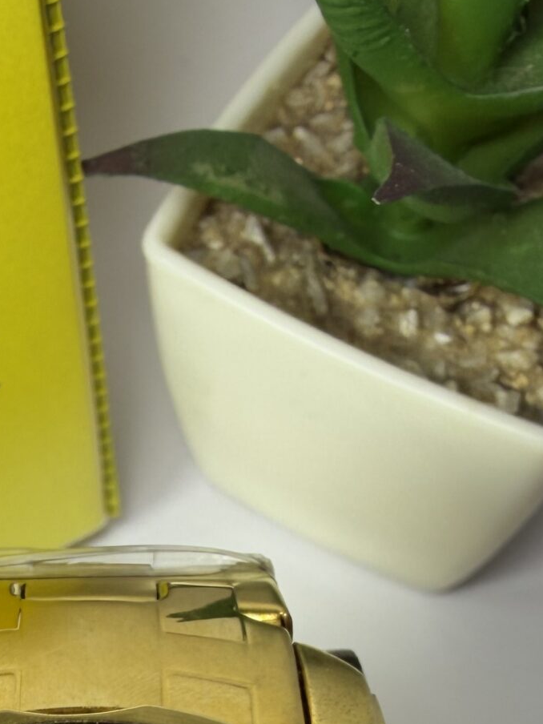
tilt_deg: -66.4
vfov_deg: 24.8
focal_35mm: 68
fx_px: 1422
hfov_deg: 21.3
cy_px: 939
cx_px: 84
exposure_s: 1/120
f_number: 2.2
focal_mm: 2.22
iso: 32
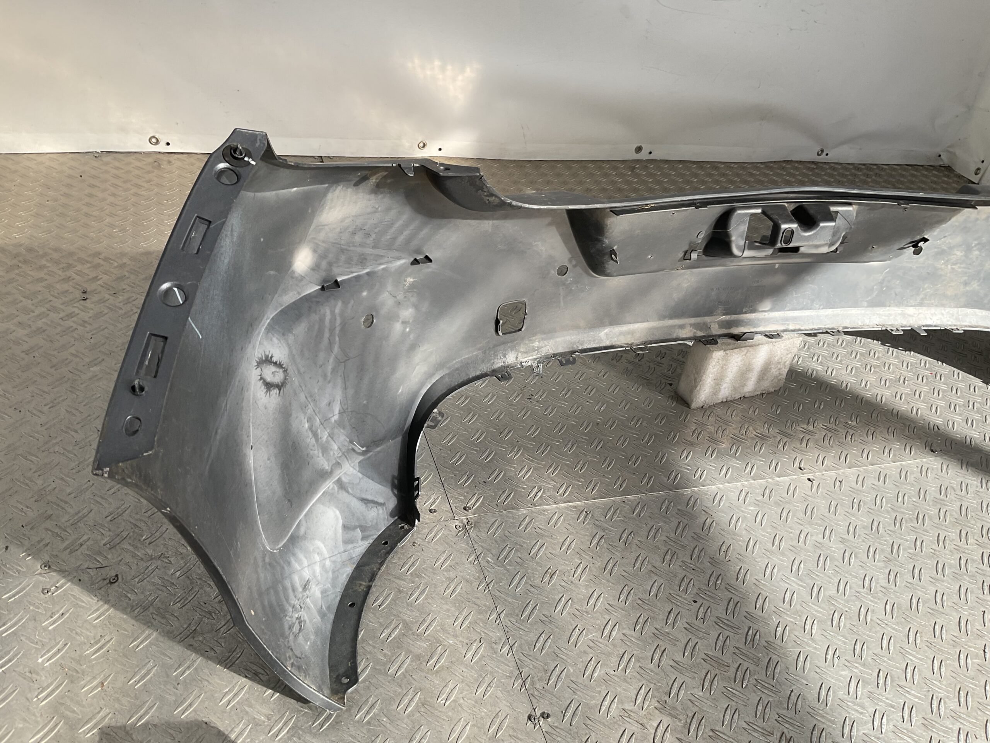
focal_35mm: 29
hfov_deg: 61.7
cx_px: 495
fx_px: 829
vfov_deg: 48.2
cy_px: 372
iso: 16
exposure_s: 1/593
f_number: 1.8
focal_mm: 3
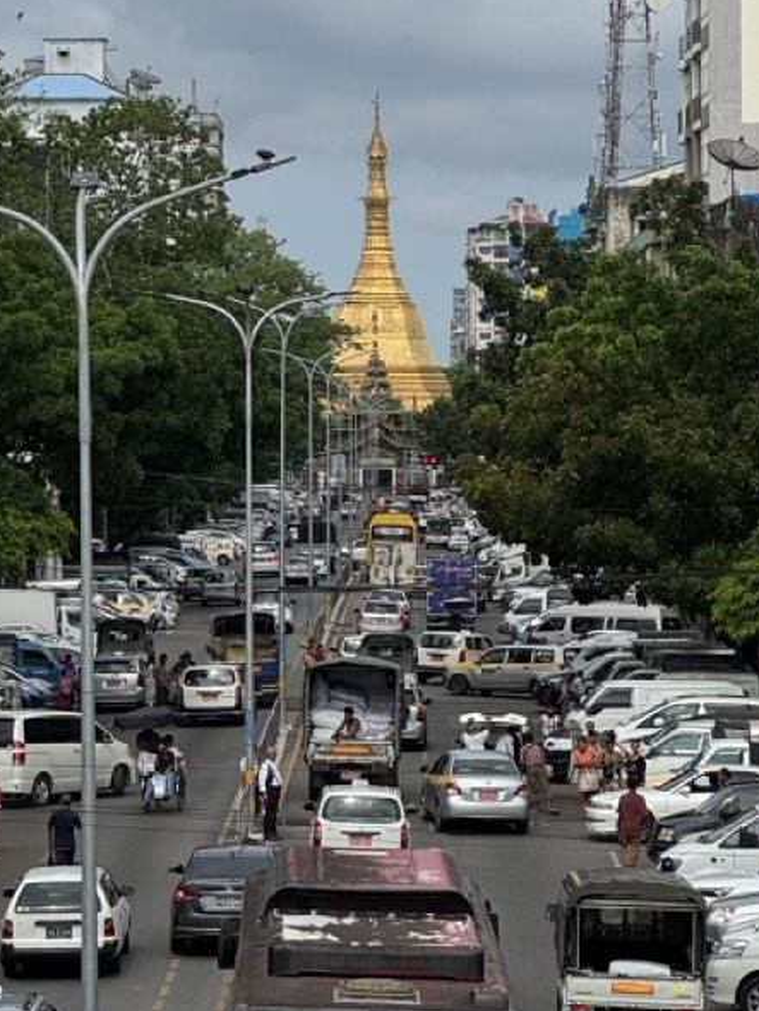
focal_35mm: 167
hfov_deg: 8.9
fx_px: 4879
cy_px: 236
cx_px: 290
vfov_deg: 11.8
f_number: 2.8
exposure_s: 1/1248
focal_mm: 9
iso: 25
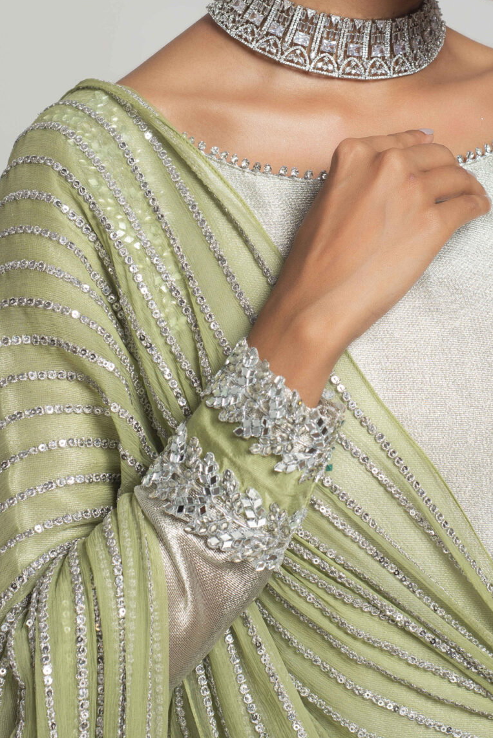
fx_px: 2298
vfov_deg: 18.1
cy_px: 167
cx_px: 345
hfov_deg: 12.2
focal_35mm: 112
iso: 100
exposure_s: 1/160
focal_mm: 50
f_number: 5.6
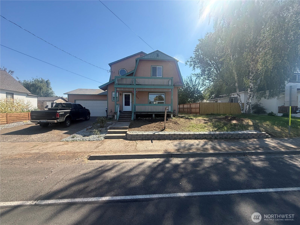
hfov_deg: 102.1
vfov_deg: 85.7
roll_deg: +0.5
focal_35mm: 14
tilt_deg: +0.2
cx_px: 150
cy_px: 112
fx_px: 121
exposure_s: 1/1211
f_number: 2.2
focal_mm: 2.22
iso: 64
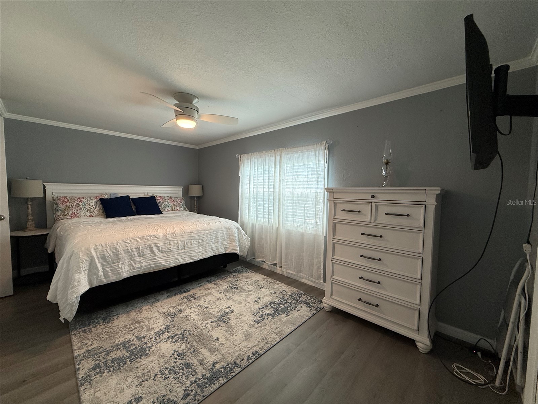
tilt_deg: -2.7
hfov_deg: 102.1
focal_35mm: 14
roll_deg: -1.7
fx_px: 218
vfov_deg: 85.7
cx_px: 269
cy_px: 202
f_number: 2.2
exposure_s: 1/120
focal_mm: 2.22
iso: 125
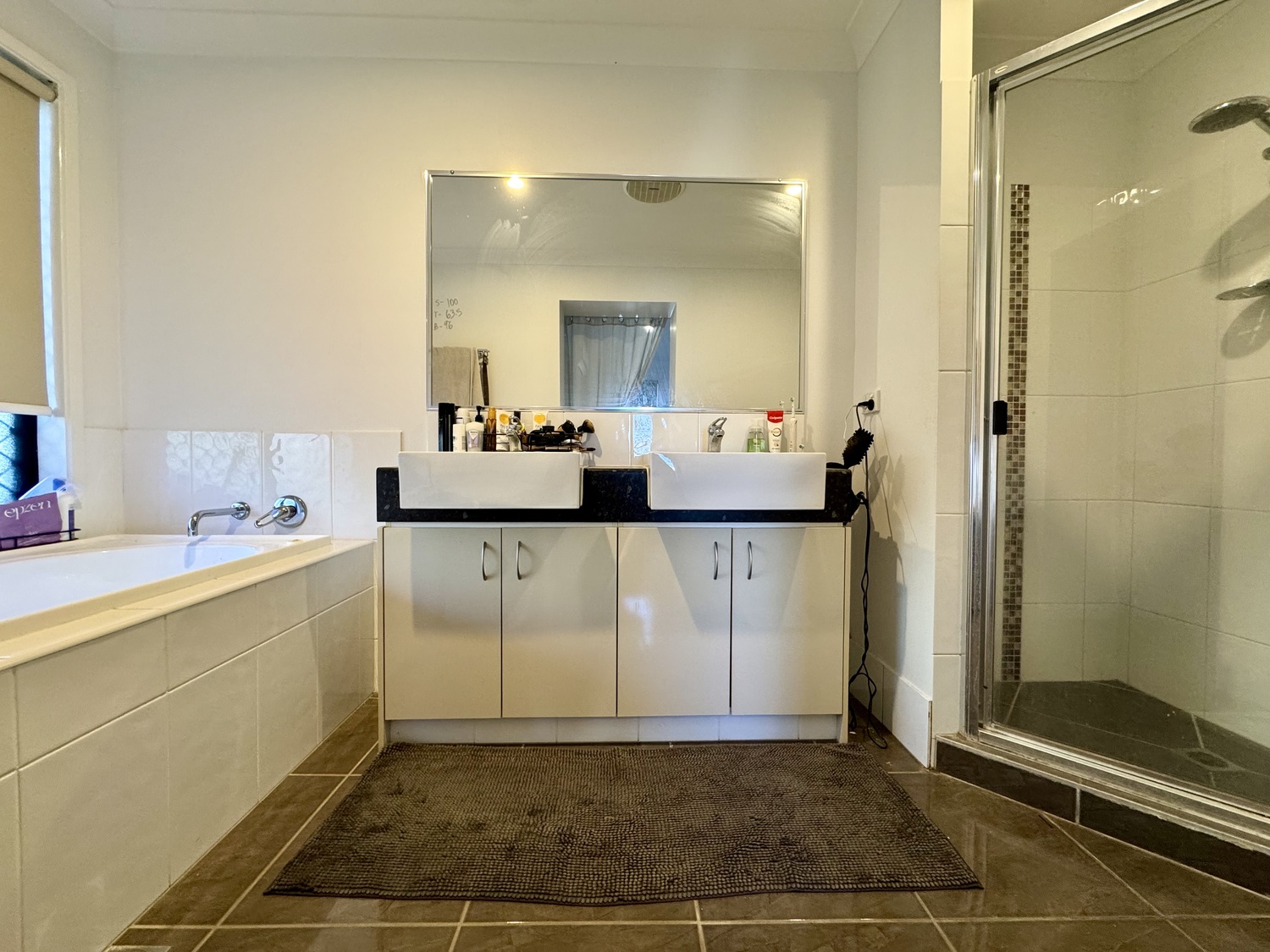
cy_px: 476
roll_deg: +0.3
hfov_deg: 102.1
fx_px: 514
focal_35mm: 14
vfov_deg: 85.7
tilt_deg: -1.4
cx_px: 635
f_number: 2.2
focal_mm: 2.22
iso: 200
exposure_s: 1/50
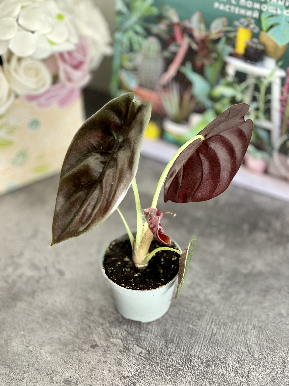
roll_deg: +1.4
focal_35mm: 64
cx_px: 144
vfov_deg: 30.3
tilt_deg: -42.4
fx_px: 712
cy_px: 193
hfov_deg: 22.9
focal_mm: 7.5
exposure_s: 1/106
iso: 250
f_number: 2.2
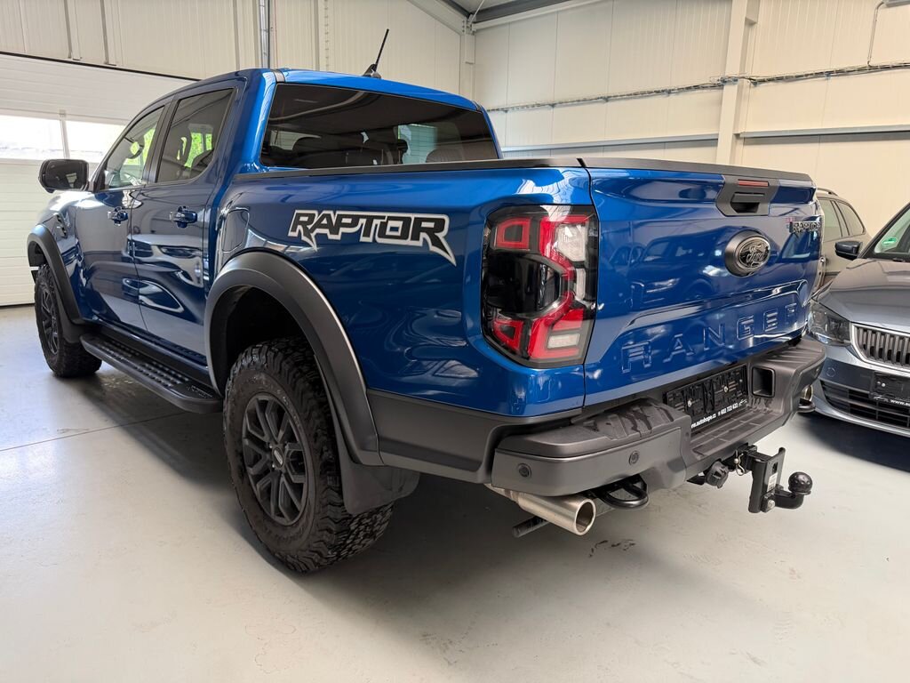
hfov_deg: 71.6
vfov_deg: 56.8
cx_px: 455
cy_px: 342
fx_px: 631
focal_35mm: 24
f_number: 1.78
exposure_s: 1/60
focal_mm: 6.76
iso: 250
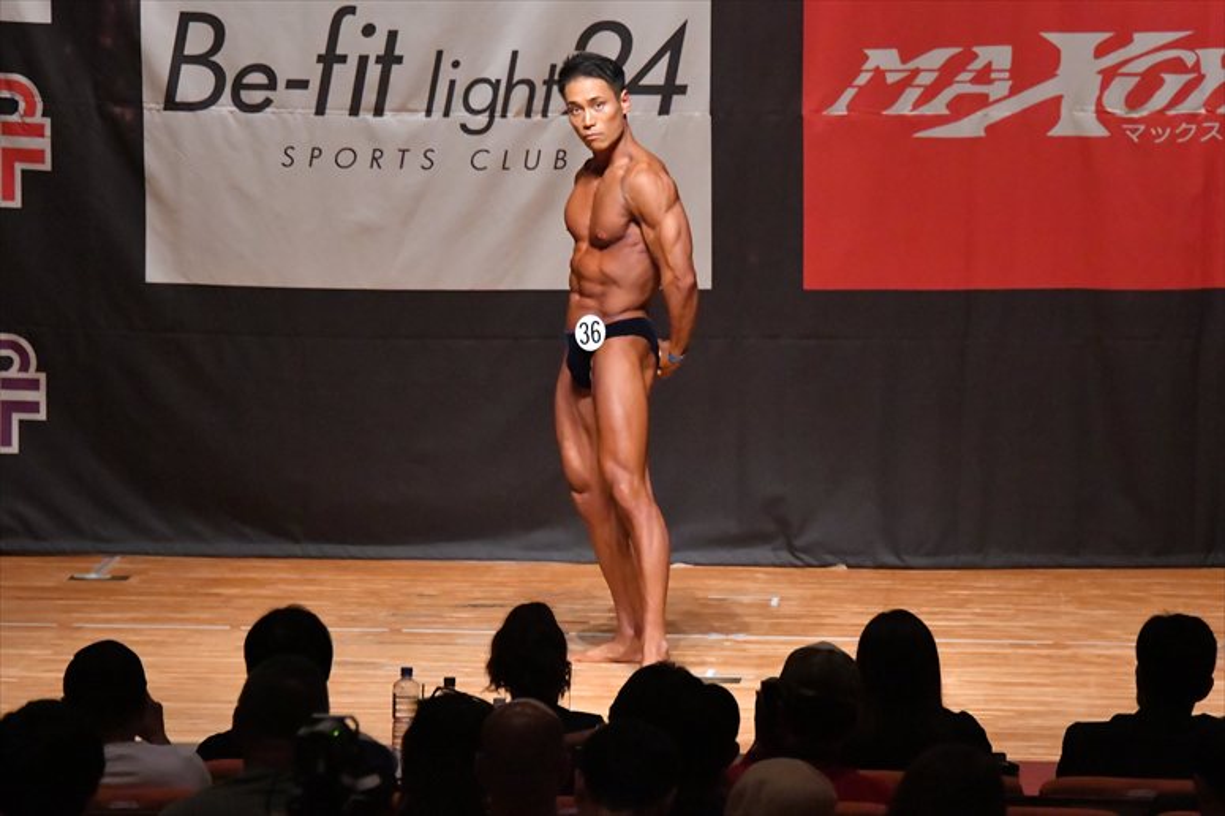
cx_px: 612
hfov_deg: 9.5
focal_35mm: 217
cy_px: 408
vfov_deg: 6.3
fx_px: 7381
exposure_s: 1/400
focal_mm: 145
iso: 12800
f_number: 5.6
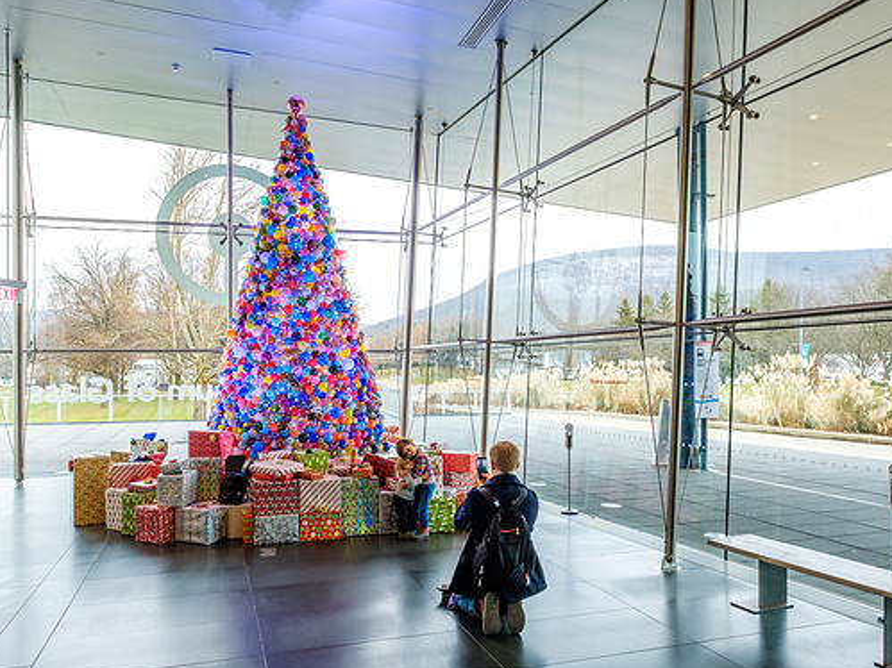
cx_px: 419
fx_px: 670
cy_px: 373
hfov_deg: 67.3
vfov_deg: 52.9
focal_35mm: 26
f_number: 8
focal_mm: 13.8
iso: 200
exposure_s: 1/15
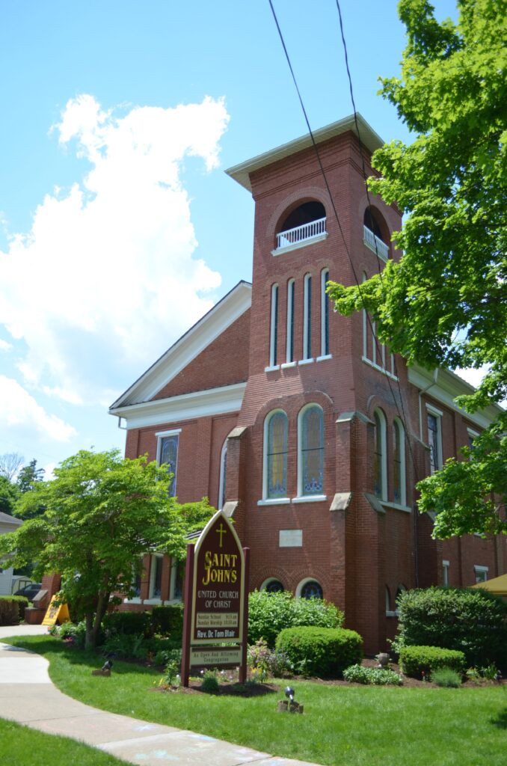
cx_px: 254
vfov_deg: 57.3
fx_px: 700
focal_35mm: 33
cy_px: 383
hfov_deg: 39.8
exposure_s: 1/1000
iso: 200
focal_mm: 22
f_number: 3.8
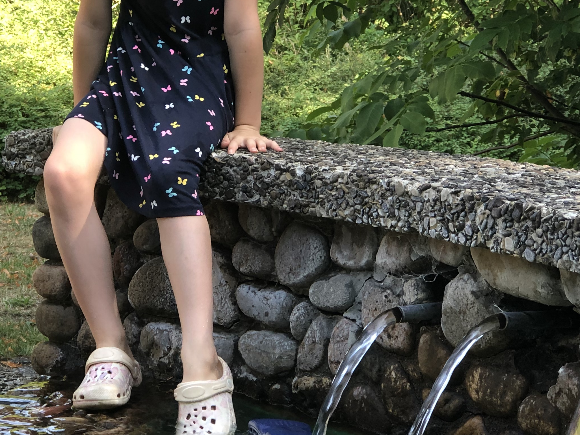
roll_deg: -0.7
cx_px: 202
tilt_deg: -5.4
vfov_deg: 13.2
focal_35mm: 112
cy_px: 121
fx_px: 1877
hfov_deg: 17.5
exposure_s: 1/60
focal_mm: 6.6
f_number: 2.8
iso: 25
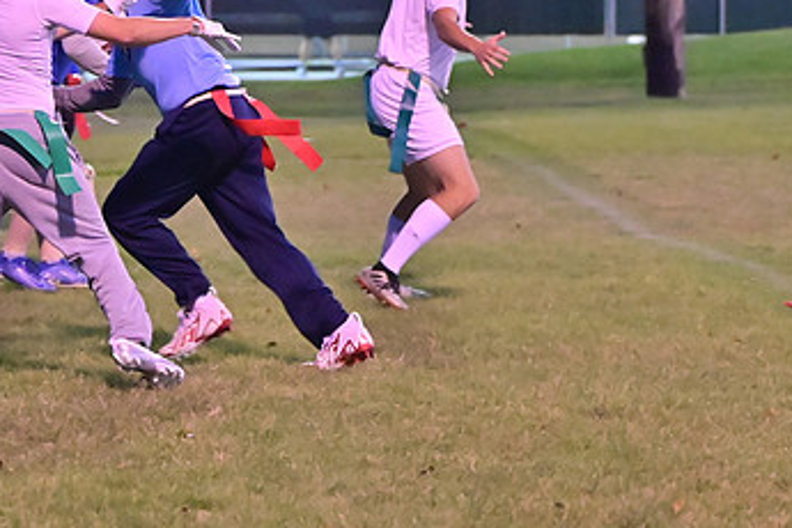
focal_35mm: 264
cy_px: 150
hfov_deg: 7.8
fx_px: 5808
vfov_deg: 5.2
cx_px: 241
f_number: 4
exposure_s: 1/500
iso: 6400
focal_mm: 105
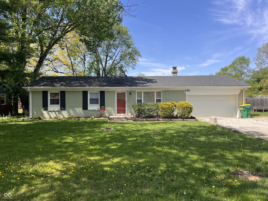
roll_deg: +0.3
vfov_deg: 53.1
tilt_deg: -0.6
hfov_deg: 67.3
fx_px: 201
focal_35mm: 26
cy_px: 100
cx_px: 134
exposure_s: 1/2252
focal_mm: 5.7
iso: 50
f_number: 1.5
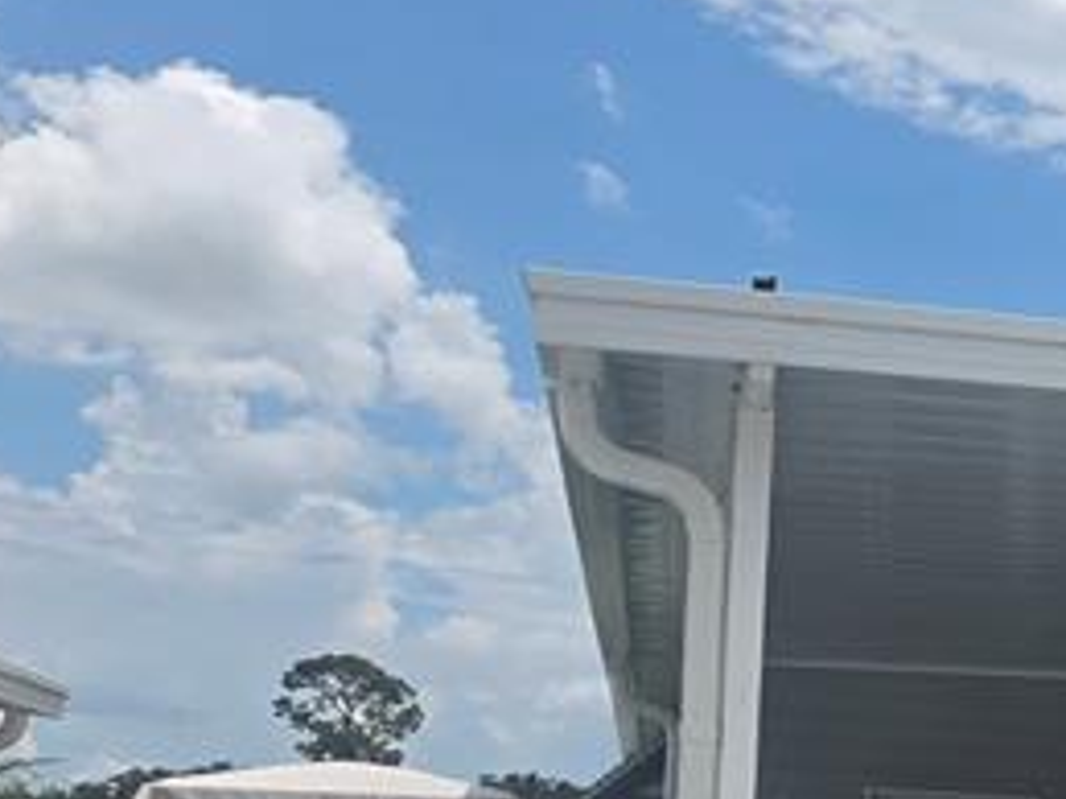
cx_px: 1815
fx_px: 2801
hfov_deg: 18.0
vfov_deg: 15.8
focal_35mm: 91
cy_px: 869
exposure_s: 1/7734
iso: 64
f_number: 1.8
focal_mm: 5.4
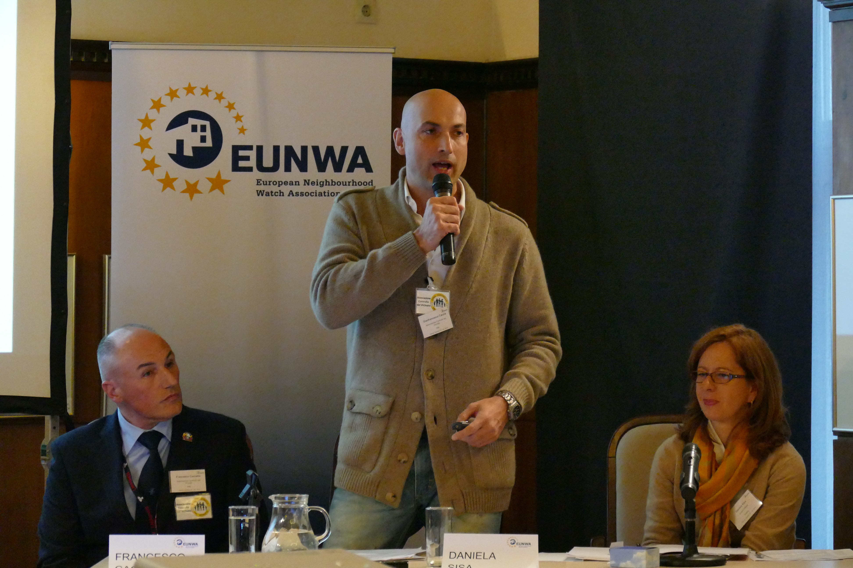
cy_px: 284
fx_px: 3293
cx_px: 426
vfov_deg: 9.9
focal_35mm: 139
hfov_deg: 14.8
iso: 3200
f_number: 3.9
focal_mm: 50.69
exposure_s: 1/125
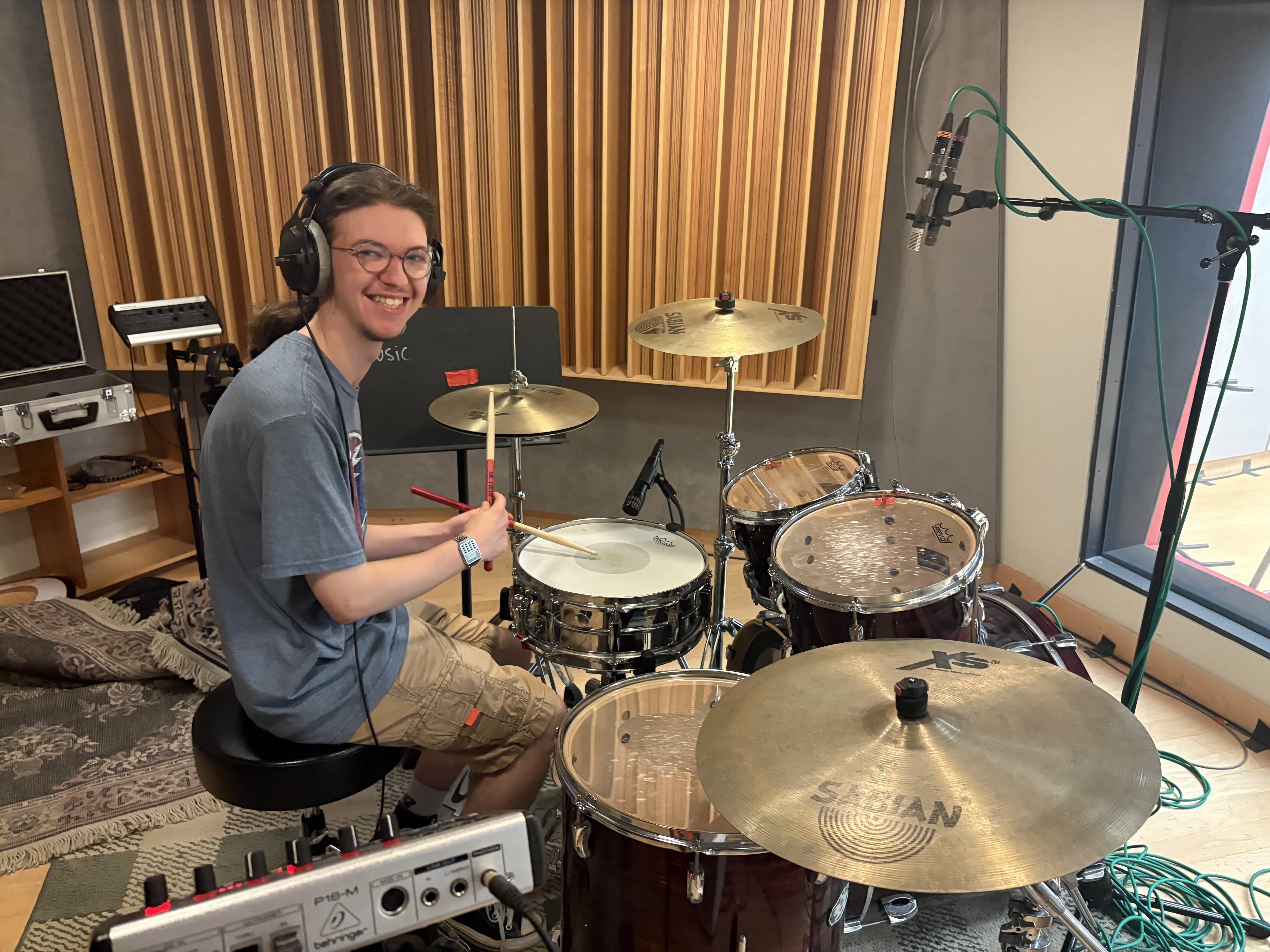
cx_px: 635
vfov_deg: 53.1
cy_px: 476
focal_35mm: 26
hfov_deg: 67.3
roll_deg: -0.5
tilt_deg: -20.6
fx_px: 954
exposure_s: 1/30
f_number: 1.6
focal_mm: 5.96
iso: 500
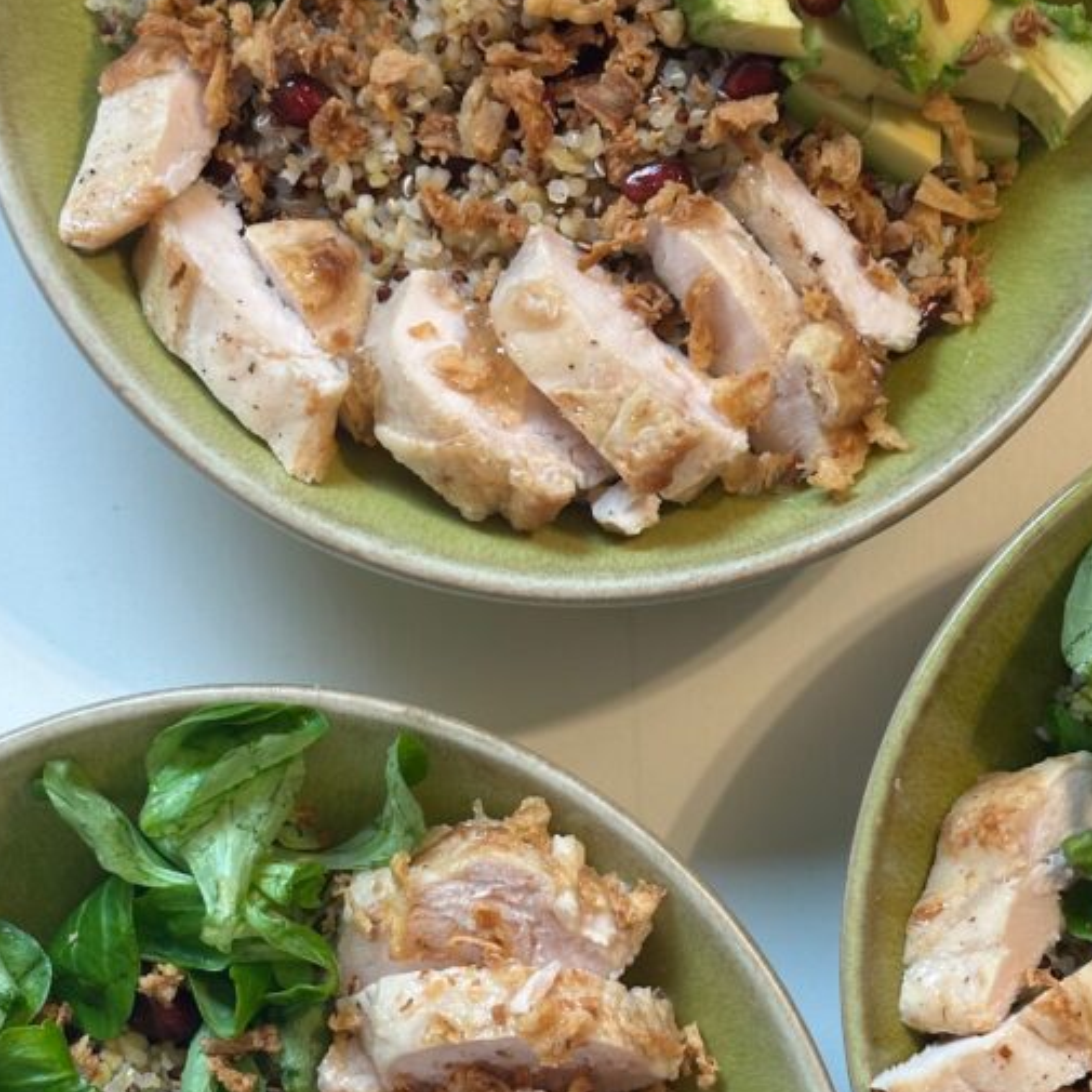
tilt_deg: -85.1
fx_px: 3069
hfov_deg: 20.2
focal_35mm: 86
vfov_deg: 20.0
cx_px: 631
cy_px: 796
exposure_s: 1/100
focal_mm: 6.86
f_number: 1.78
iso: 64
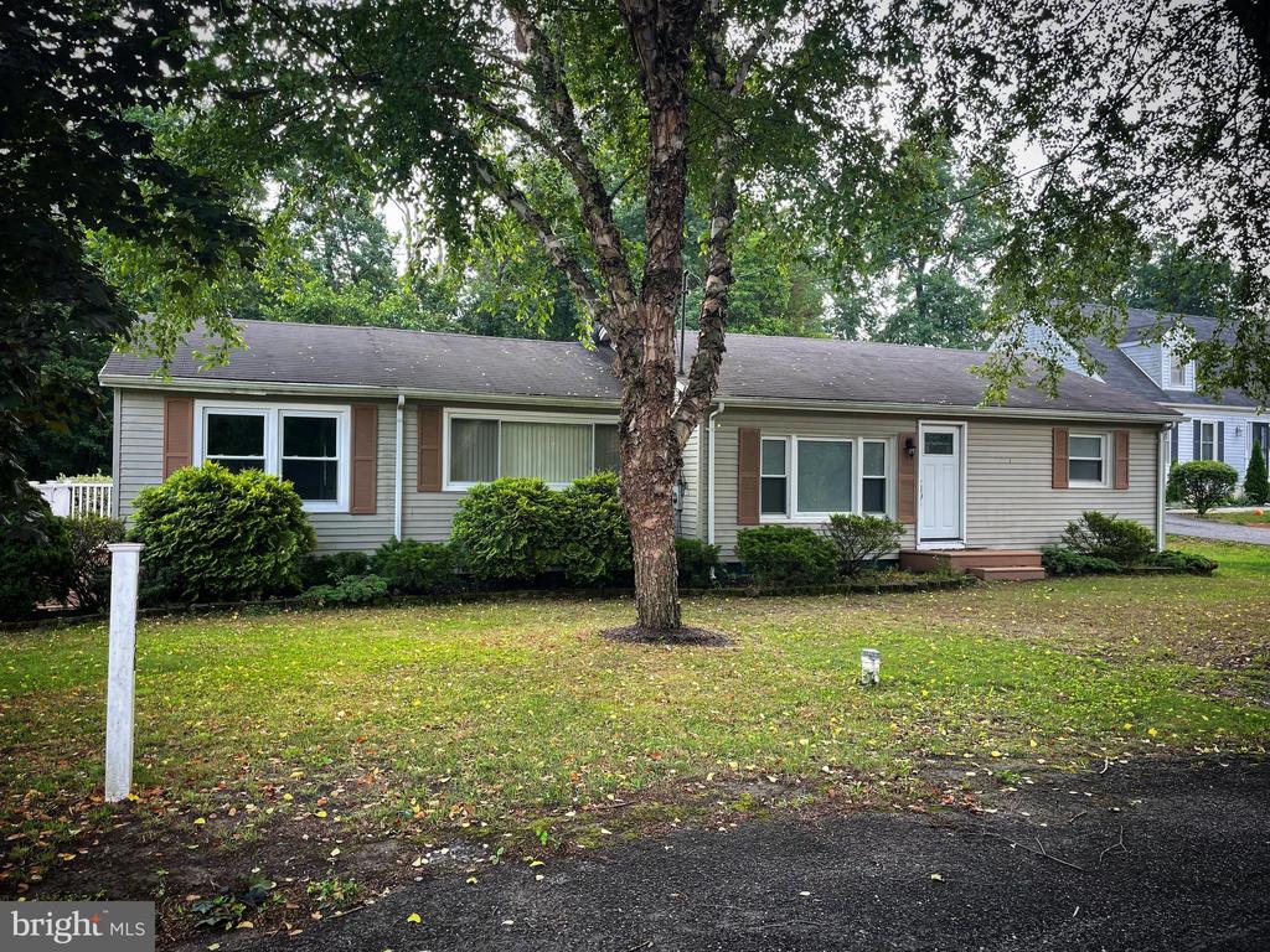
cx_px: 635
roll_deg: -1.6
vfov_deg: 53.1
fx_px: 954
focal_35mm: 26
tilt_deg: -0.1
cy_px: 476
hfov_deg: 67.3
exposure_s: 1/137
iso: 32
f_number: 1.6
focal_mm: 4.2
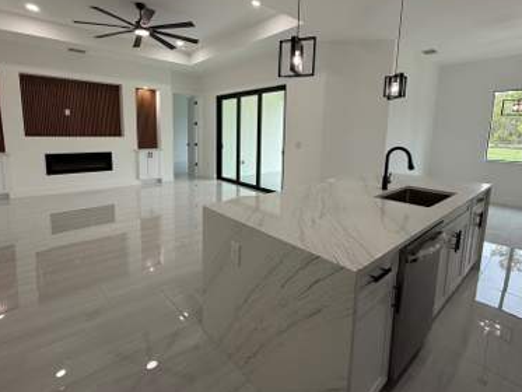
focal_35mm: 18
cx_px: 253
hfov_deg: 87.7
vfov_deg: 71.2
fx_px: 272
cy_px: 168
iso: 64
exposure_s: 1/120
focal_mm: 2.22
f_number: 2.2
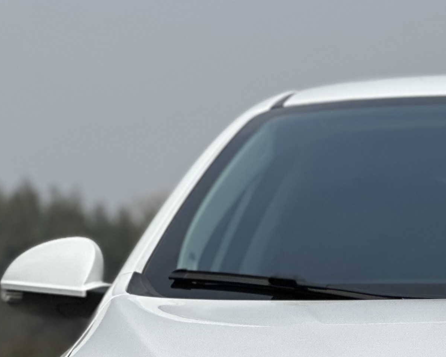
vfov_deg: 6.0
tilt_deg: +0.5
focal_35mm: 254
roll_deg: -1.3
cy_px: 482
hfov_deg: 7.5
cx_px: 582
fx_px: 3352
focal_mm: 9
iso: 32
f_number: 2.8
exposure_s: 1/1449
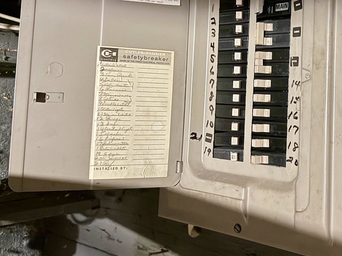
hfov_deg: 40.8
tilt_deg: +5.1
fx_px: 445
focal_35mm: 45
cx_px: 260
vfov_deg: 31.7
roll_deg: -1.7
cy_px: 70
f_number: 1.78
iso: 1250
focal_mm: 6.76
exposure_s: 1/17
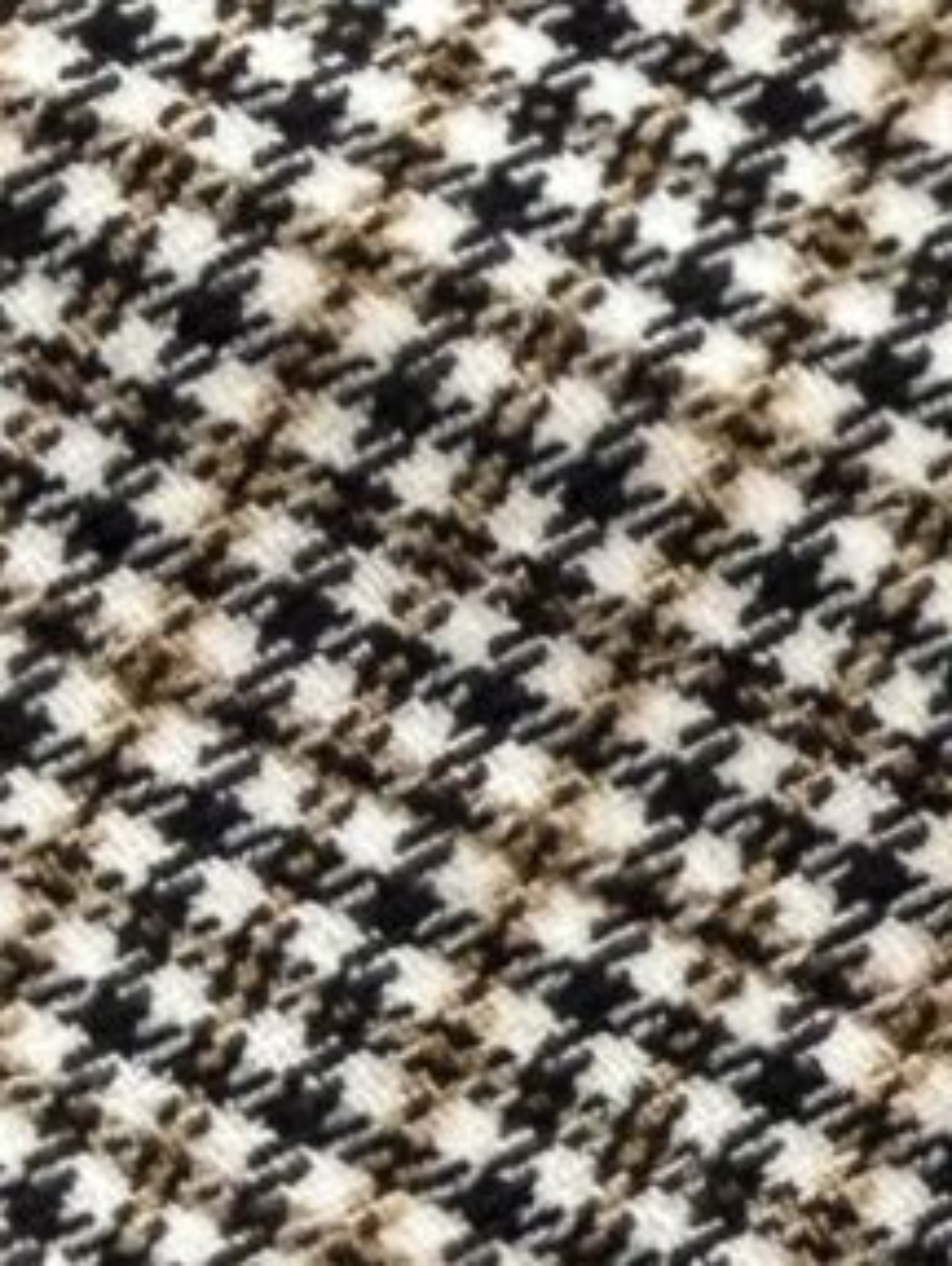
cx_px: 317
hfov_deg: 8.7
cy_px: 1976
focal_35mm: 171
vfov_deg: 11.0
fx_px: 6256
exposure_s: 1/60
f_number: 2.2
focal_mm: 2.22
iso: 200
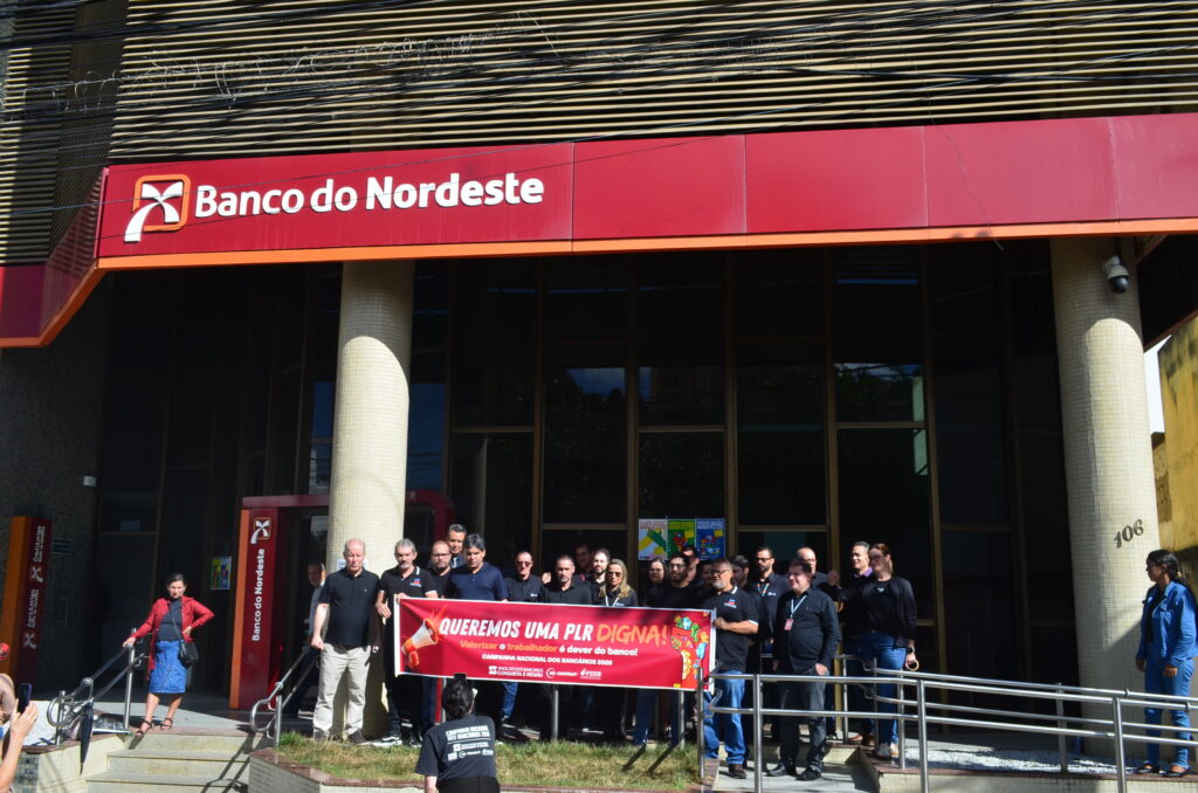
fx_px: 1096
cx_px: 599
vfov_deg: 39.8
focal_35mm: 33
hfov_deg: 57.3
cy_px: 396
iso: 125
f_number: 11
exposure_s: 1/125
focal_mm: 22
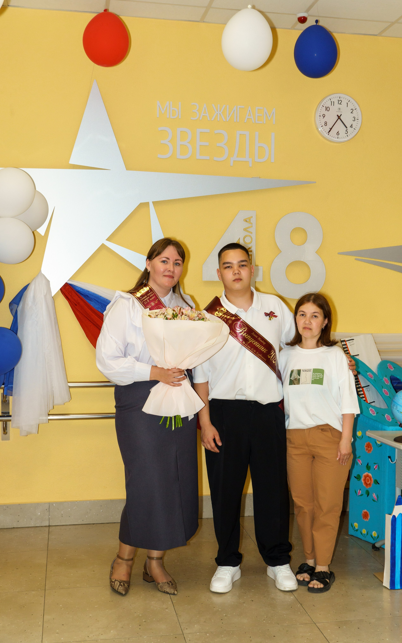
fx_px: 789
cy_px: 322
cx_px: 217
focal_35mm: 45
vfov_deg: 44.4
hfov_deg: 28.6
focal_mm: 29
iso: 400
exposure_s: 1/125
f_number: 5
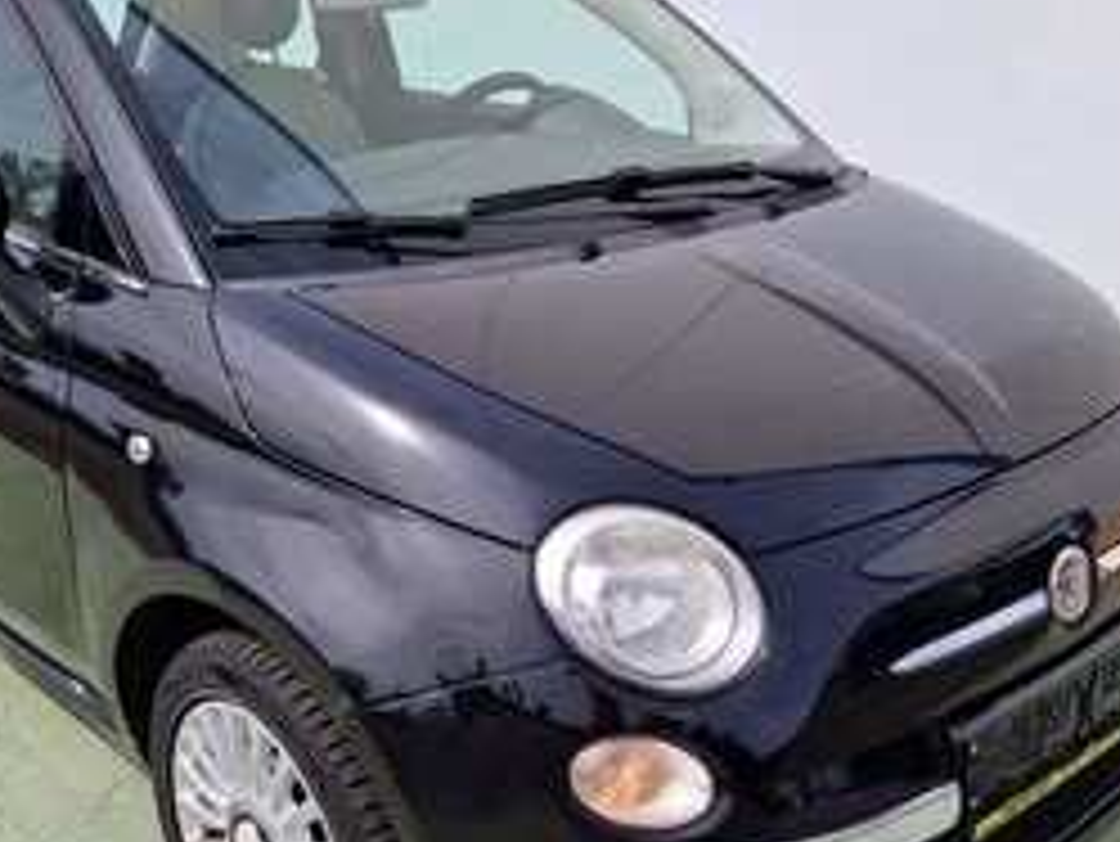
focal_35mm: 45
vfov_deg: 32.0
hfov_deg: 42.0
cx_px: 490
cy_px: 531
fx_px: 1457
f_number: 1.8
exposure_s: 1/1908
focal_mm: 5.4
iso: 50
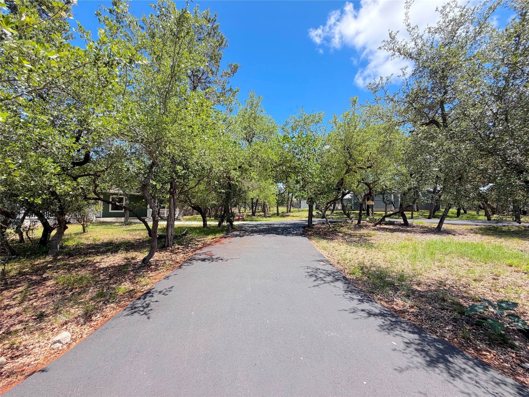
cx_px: 264
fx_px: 214
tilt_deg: +2.4
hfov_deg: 102.1
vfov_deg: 85.7
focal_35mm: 14
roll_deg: +1.3
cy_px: 198
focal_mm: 2.22
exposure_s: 1/638
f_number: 2.2
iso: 40
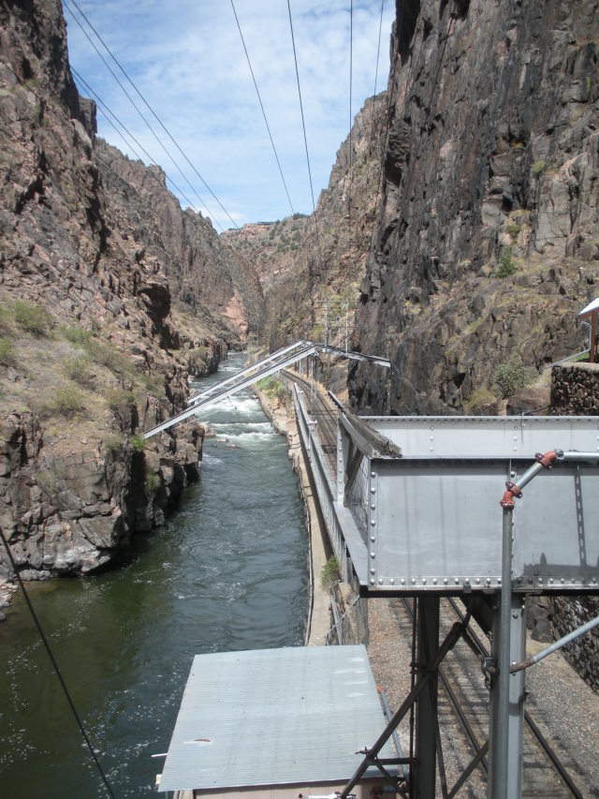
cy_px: 400
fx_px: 830
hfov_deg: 39.7
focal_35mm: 36
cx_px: 300
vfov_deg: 51.3
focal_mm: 6.3
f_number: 3.5
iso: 64
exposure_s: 1/511
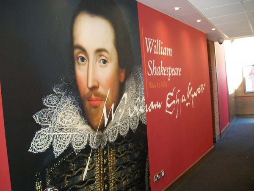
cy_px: 96
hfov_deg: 54.0
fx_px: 249
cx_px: 127
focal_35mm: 34
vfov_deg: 41.8
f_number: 2.7
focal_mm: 6.1
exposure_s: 1/20
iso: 160
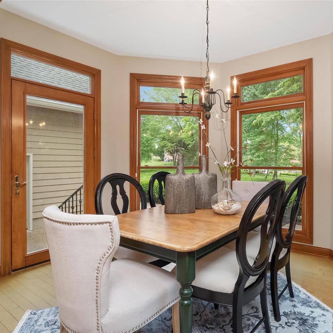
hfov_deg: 66.2
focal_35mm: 23
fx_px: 250
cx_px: 209
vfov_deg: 67.3
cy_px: 166
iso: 400
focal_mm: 9
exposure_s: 1/8
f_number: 8
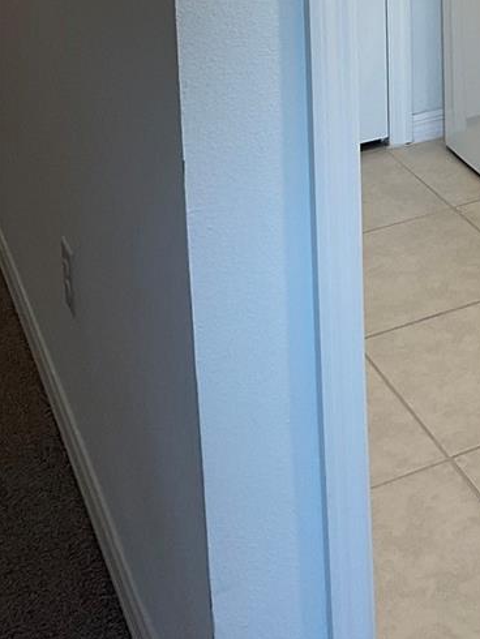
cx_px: 584
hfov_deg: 19.5
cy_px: -140
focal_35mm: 71
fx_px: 1312
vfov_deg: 24.6
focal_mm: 3
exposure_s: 1/60
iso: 50
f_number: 1.8
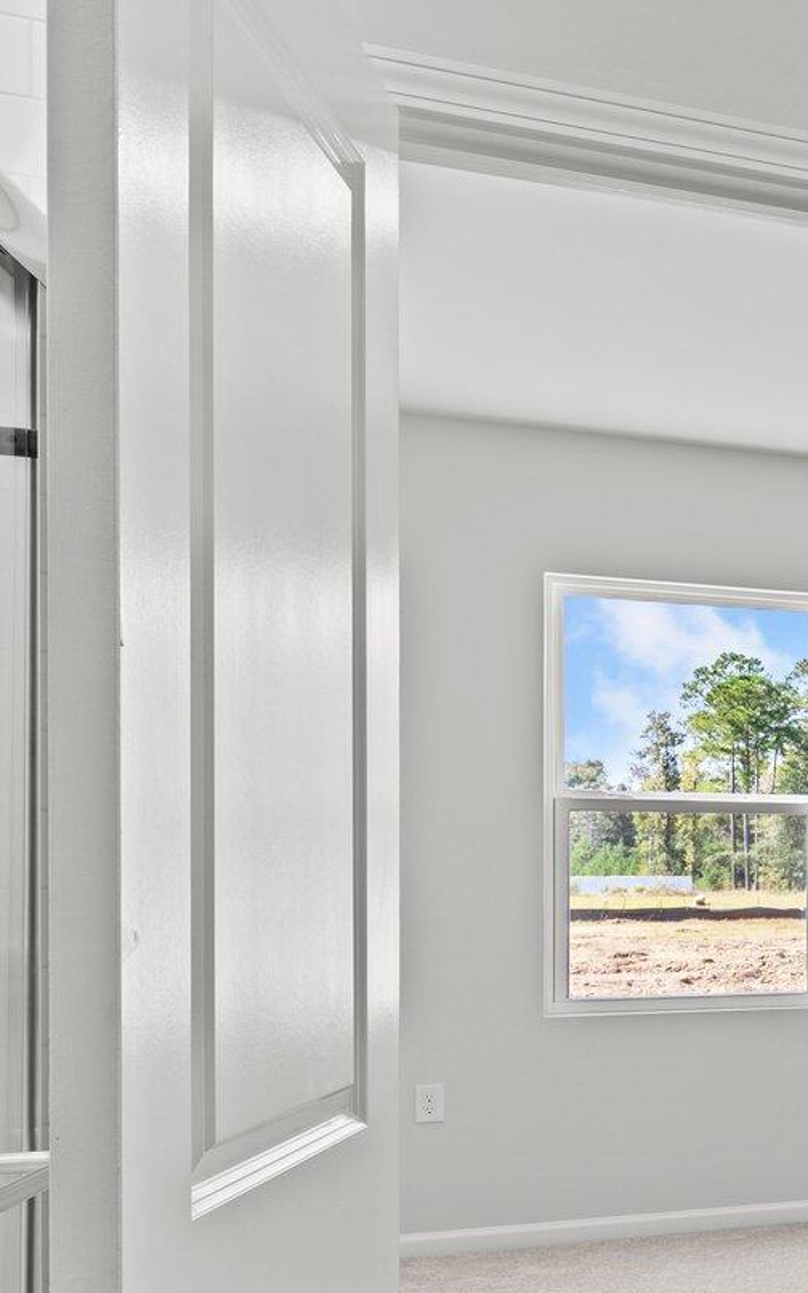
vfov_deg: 44.4
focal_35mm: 44
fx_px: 1550
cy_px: 891
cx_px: 1497
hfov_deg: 20.0
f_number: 10
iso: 100
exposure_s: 1/40
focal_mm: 17
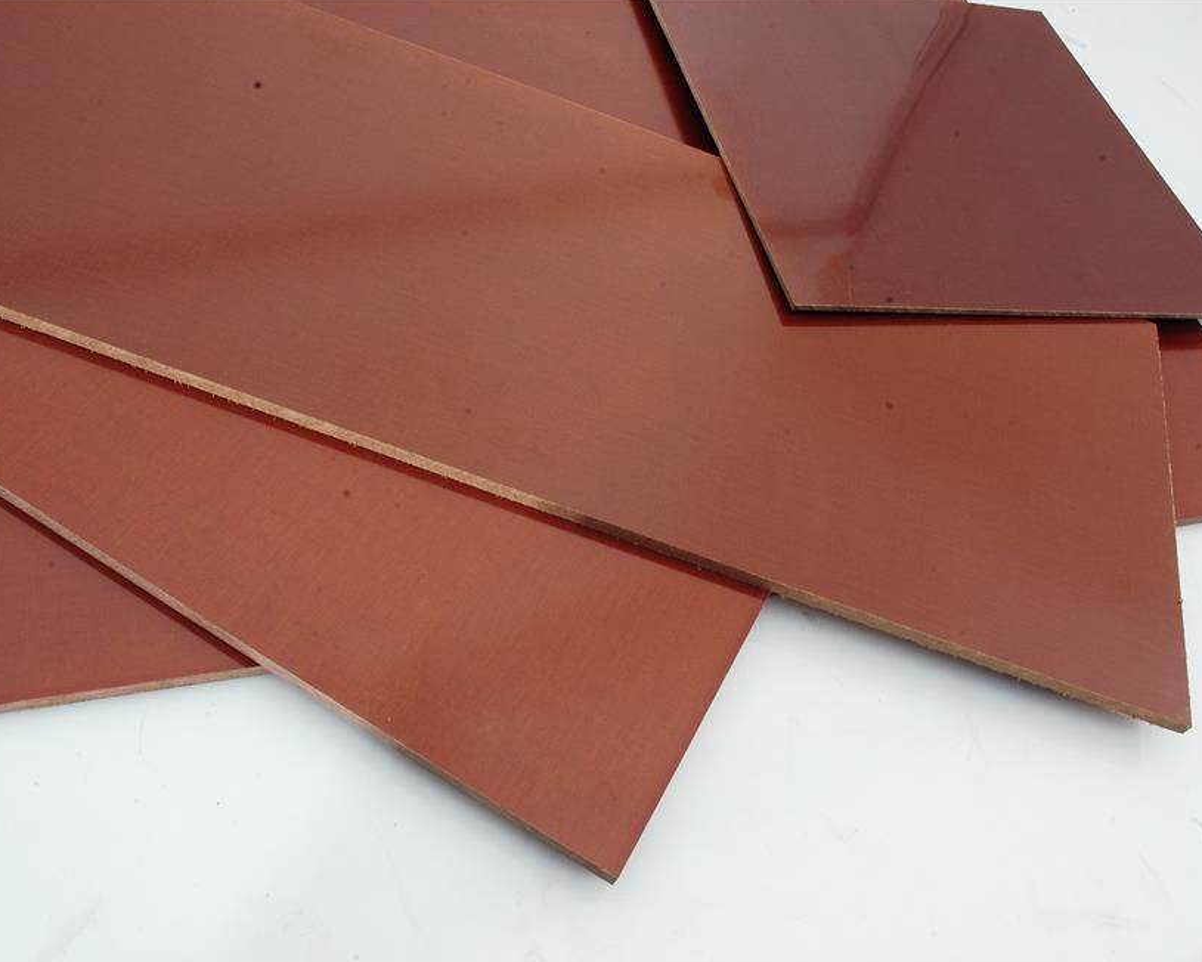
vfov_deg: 39.2
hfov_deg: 47.9
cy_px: 483
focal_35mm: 38
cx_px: 577
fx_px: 1352
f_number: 13
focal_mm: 22
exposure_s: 1/160
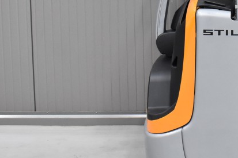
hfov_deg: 20.3
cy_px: -28
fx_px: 634
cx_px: 258
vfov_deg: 13.9
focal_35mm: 96
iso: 1600
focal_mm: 22
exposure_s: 1/50
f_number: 5
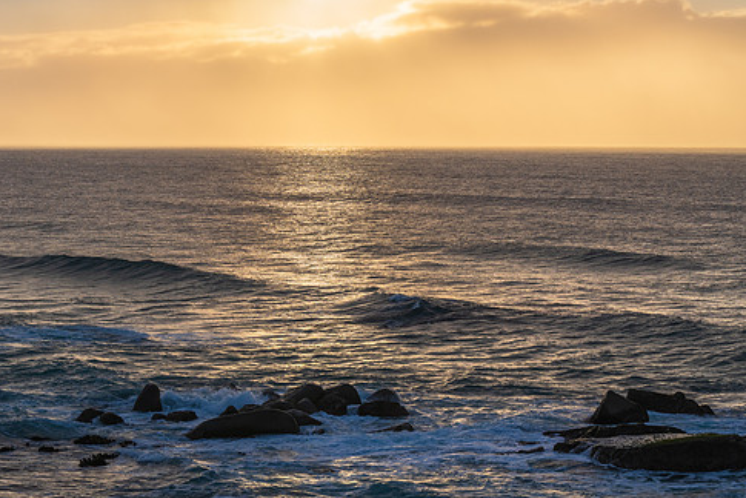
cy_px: 255
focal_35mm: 95
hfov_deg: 21.4
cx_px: 312
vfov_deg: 14.4
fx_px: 1970
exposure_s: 1/640
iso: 200
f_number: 7.1
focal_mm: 70
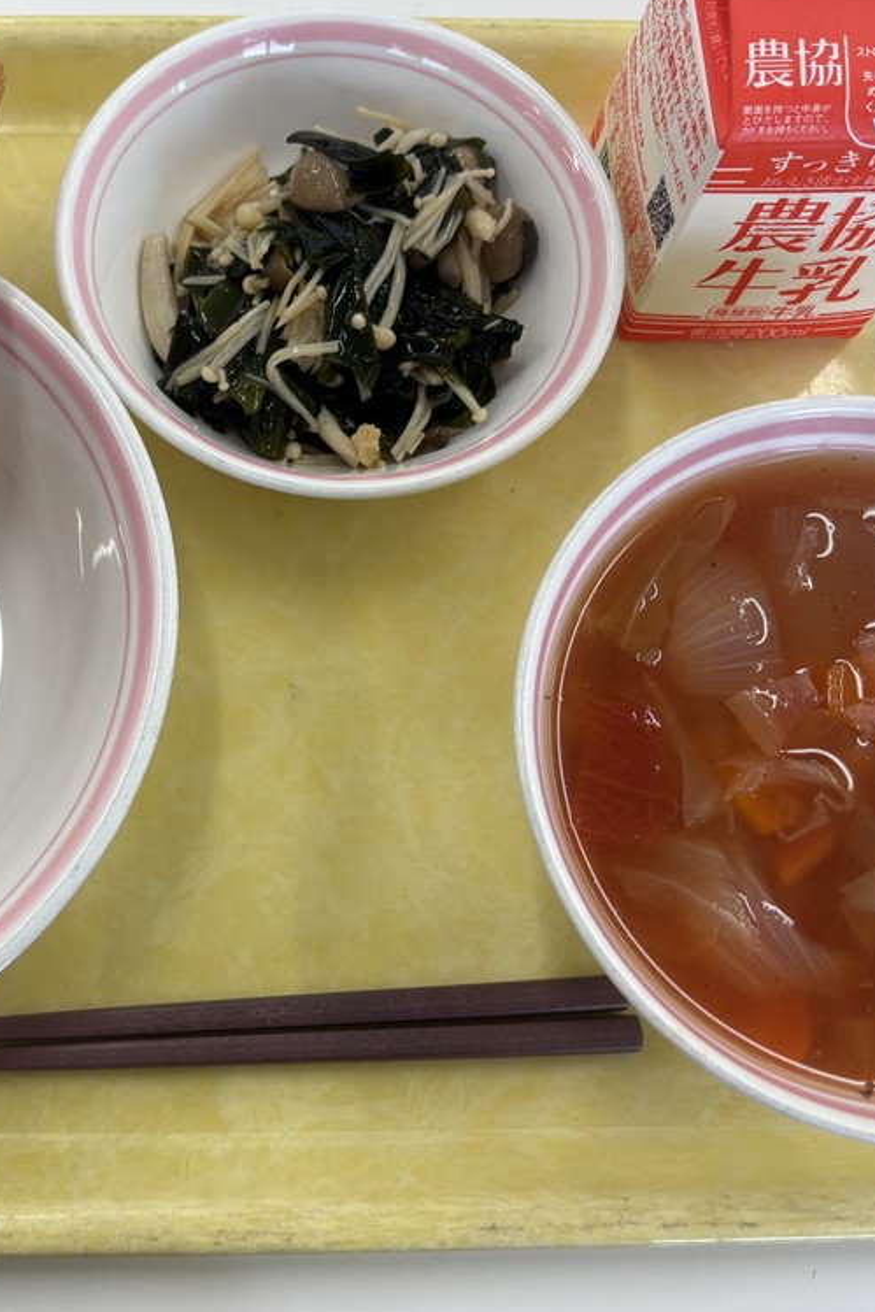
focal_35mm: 37
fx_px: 1348
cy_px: 647
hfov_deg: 35.2
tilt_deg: -73.1
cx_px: 228
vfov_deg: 51.9
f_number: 1.6
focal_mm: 5.96
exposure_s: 1/120
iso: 64
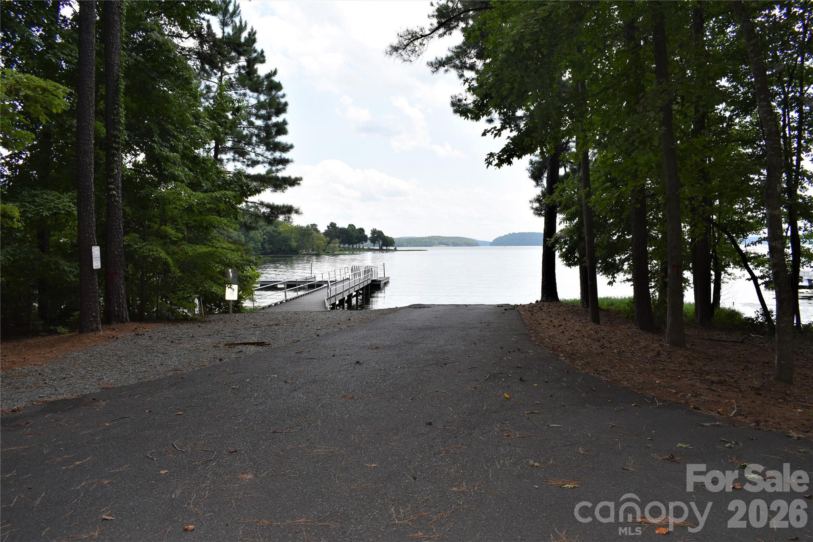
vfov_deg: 47.9
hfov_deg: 67.4
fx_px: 610
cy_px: 271
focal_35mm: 27
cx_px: 406
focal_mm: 18
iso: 100
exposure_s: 1/200
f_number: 8
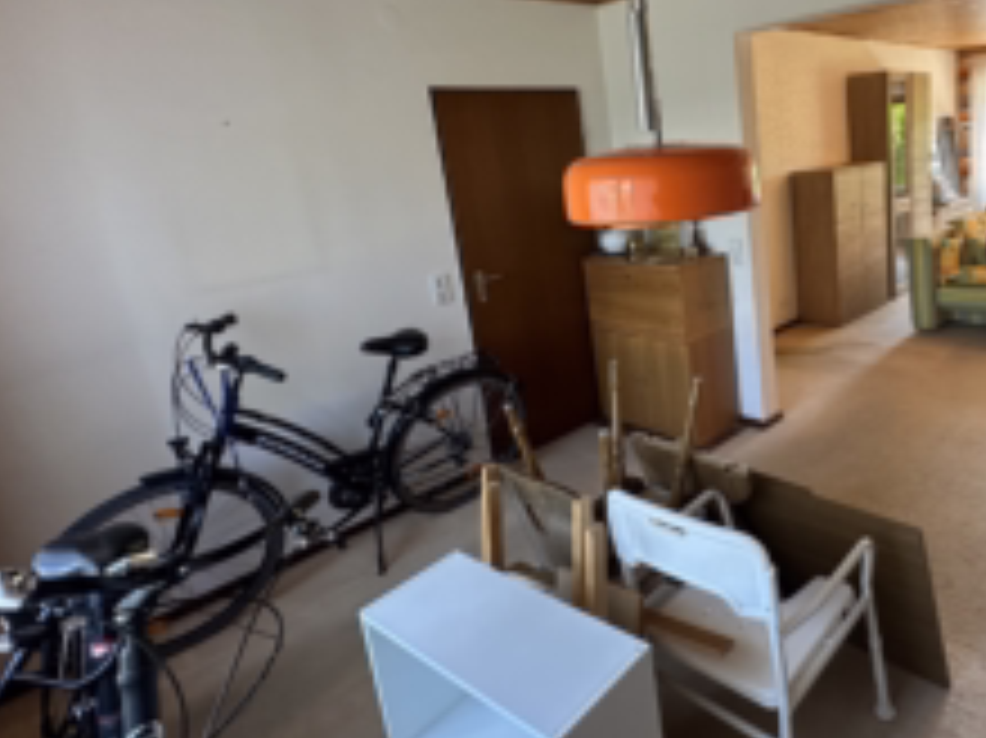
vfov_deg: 58.1
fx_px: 655
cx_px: 716
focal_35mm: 23
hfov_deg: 70.0
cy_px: 279
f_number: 2.2
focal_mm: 2.22
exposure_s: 1/50
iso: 200
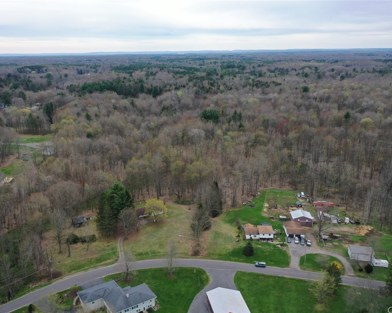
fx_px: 371
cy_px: 158
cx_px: 179
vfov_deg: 45.8
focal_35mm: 32
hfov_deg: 55.6
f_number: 2.8
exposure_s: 1/1000
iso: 100
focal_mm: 10.26
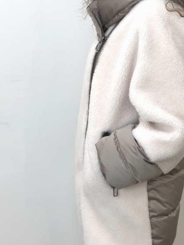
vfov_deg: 23.4
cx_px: 136
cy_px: 76
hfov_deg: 17.7
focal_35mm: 83
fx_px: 588
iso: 80
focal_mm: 6.86
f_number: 1.78
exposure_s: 1/100
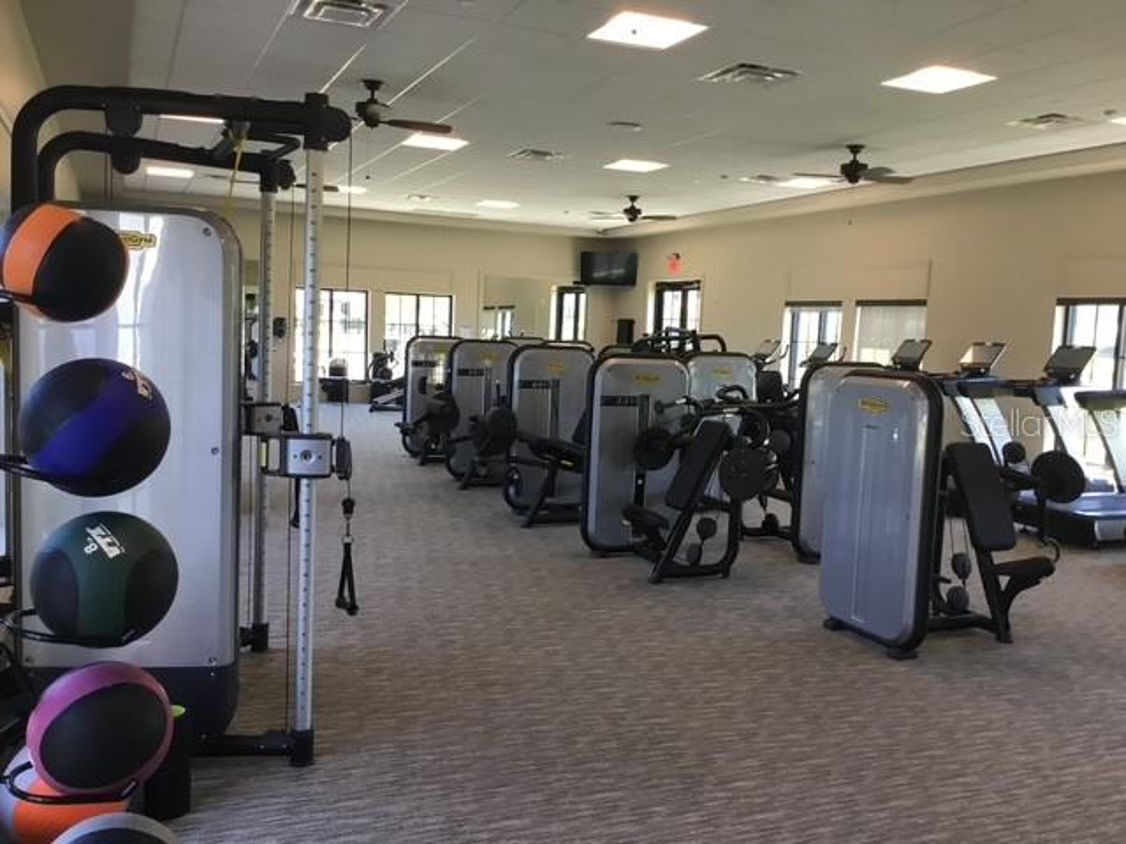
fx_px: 1008
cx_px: 563
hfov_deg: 58.4
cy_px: 422
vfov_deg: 45.4
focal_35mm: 31
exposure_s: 1/33
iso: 32
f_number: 2.4
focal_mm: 3.3
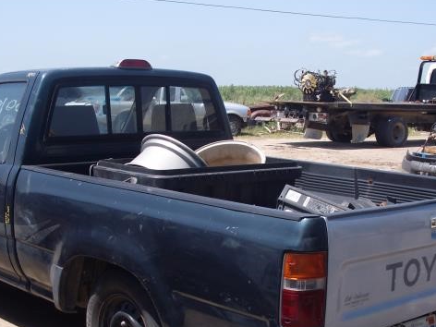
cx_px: 239
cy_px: 259
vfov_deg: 23.7
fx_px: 768
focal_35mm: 61
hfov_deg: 31.7
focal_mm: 6.3
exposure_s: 1/125
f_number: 7.8
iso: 80
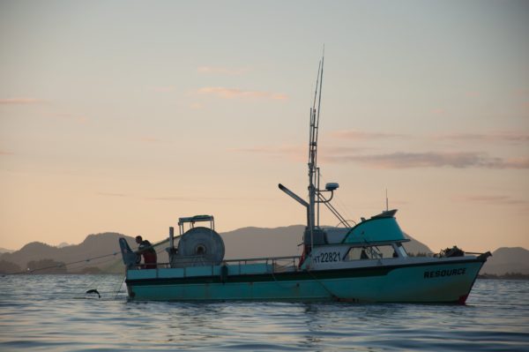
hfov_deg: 13.1
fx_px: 2312
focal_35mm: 158
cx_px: 264
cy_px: 176
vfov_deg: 8.7
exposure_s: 1/500
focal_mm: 105
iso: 200
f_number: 5.6
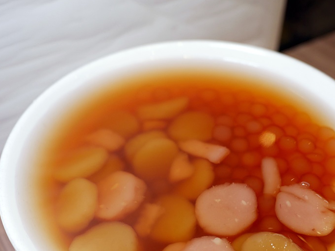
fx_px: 397
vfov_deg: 34.6
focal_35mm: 41
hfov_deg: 45.5
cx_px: 199
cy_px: 180
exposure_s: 1/60
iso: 200
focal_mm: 14
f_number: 2.5
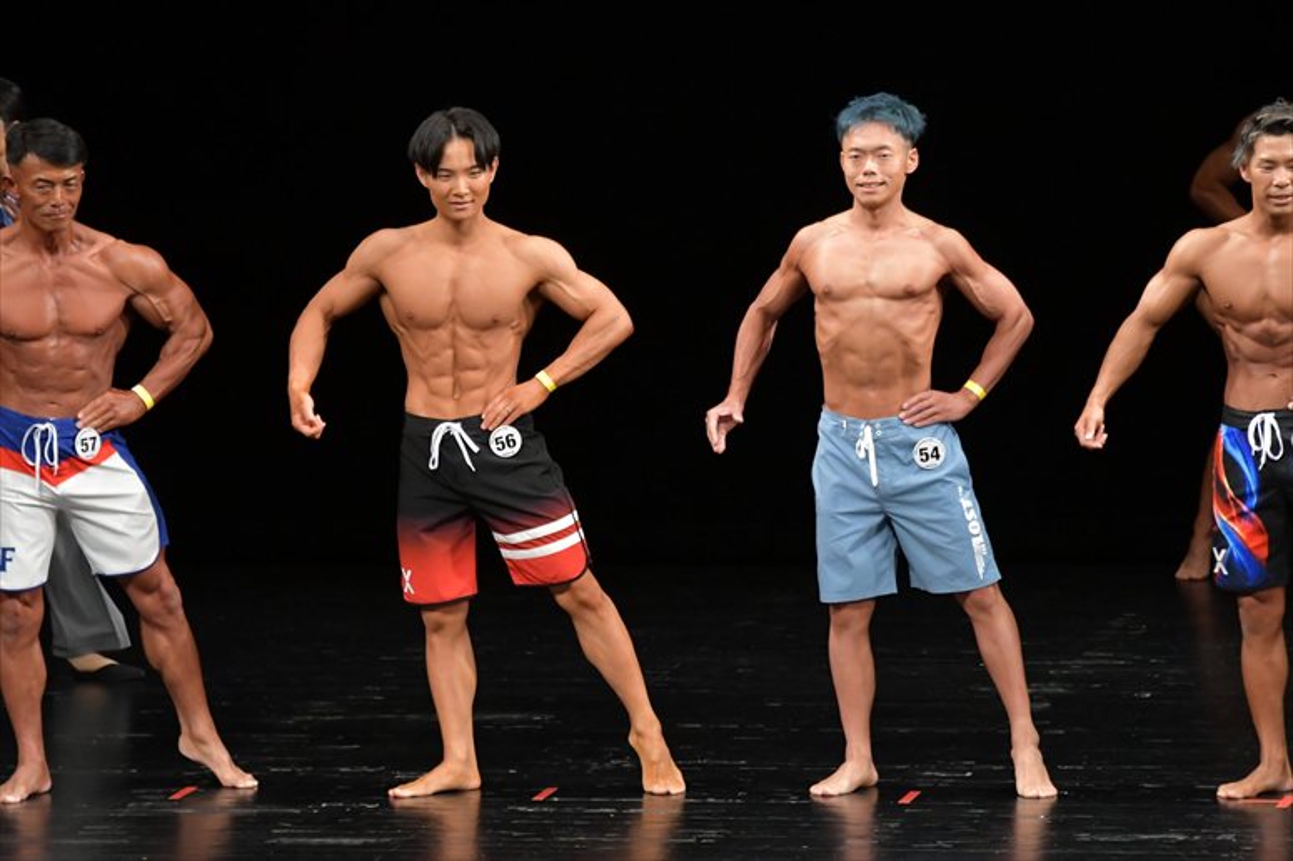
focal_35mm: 270
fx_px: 9693
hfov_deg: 7.6
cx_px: 646
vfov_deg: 5.1
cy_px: 430
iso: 3200
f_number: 5.6
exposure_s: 1/400
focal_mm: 180
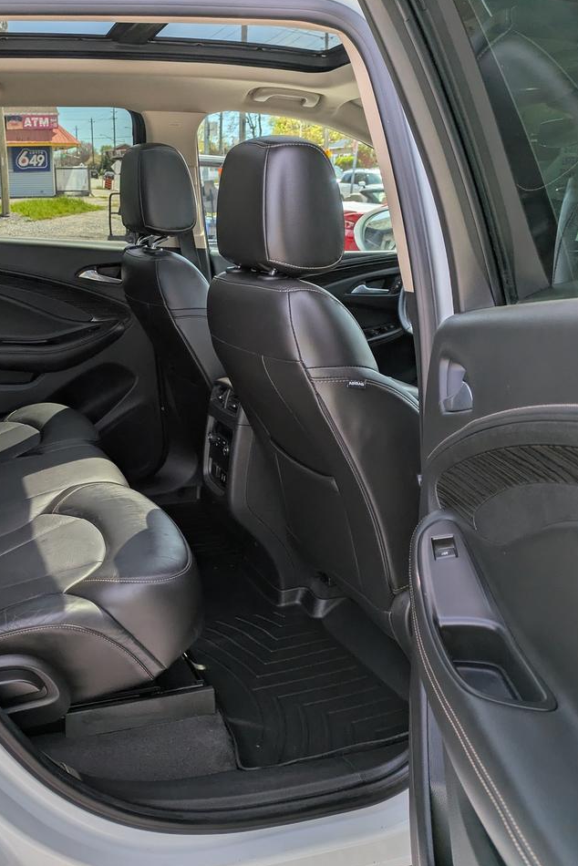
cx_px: 154
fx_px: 842
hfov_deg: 37.1
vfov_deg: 54.4
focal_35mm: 35
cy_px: 431
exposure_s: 1/1015
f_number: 1.89
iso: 34
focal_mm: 5.43
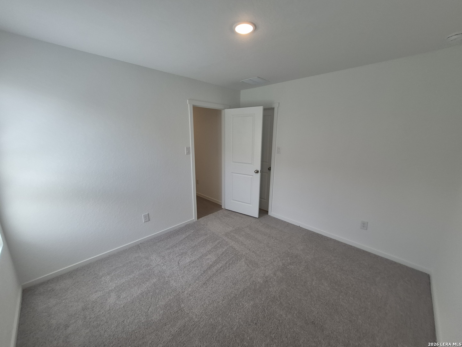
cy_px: 174
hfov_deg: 106.2
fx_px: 174
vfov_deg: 89.9
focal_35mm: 13
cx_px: 231
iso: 64
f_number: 2.2
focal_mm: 1.74
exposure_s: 1/118
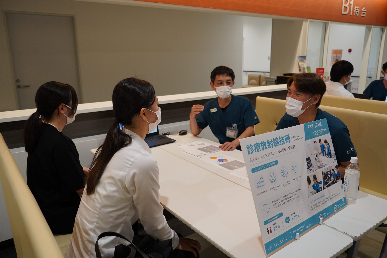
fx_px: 301
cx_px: 194
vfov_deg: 46.4
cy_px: 129
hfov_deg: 65.5
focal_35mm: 28
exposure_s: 1/160
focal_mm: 28
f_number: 4
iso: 1600
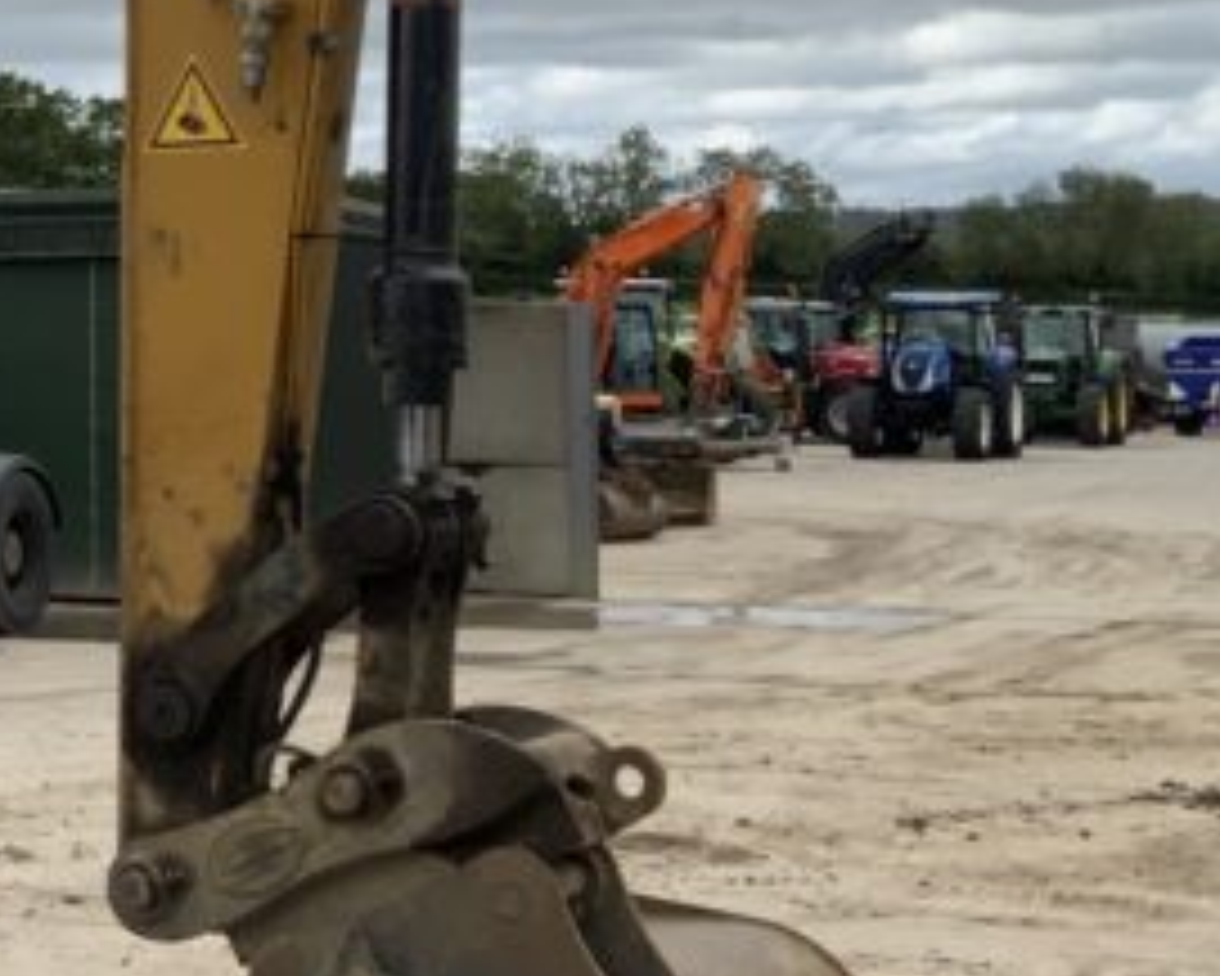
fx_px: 3865
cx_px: -419
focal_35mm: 107
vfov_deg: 14.3
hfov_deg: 16.8
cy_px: 229
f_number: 1.8
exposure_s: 1/599
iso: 16
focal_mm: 3
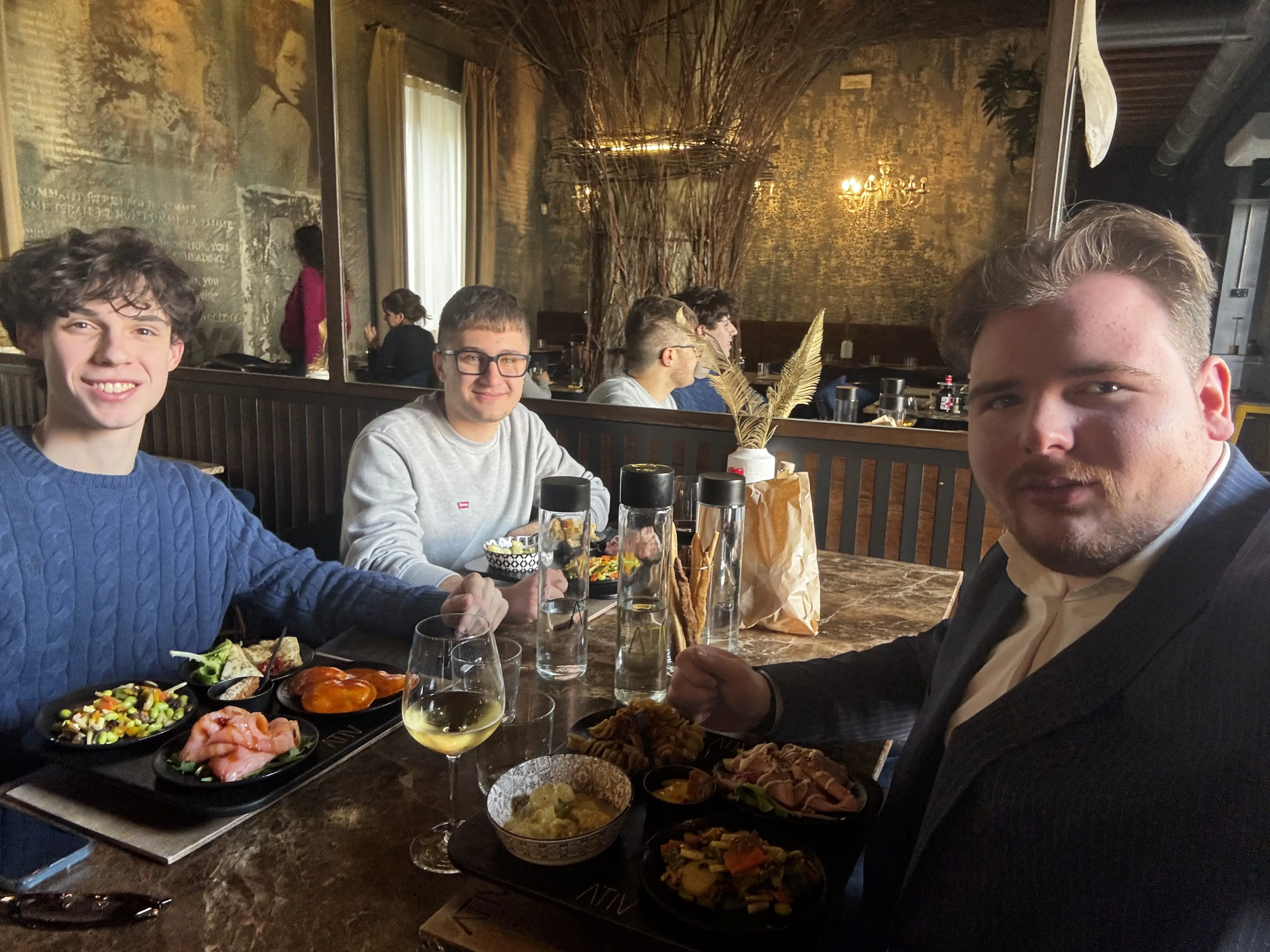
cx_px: 635
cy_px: 476
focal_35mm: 23
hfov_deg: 73.9
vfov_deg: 58.9
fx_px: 844
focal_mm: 2.69
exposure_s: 1/50
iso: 200
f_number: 1.9
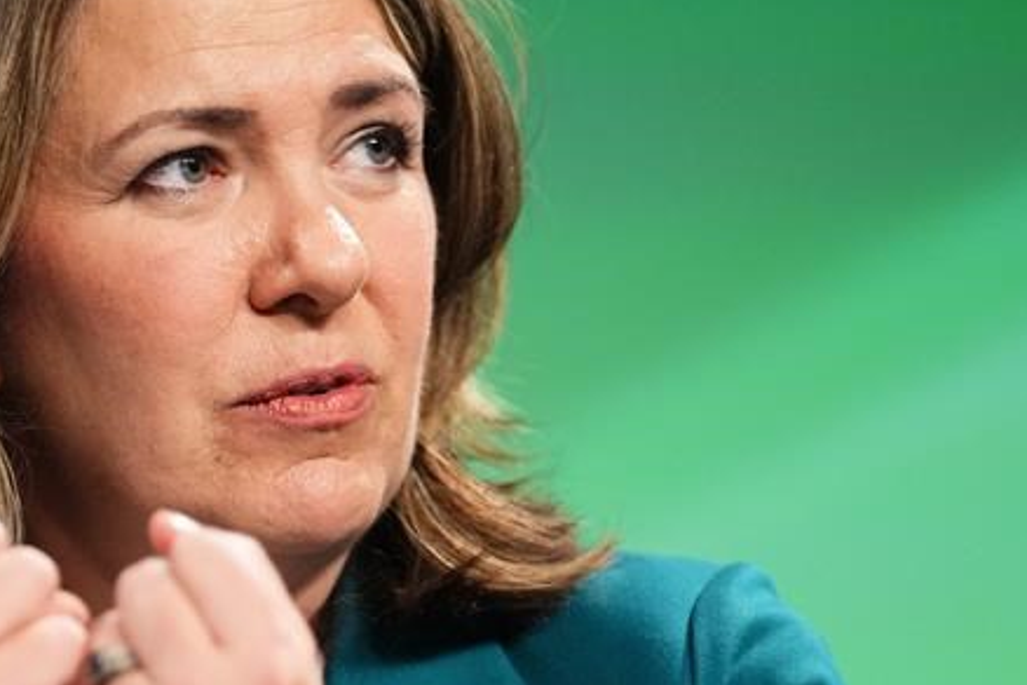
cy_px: 442
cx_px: 213
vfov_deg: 3.1
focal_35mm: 447
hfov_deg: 4.6
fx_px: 12751
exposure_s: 1/160
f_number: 2.8
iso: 2500
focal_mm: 191
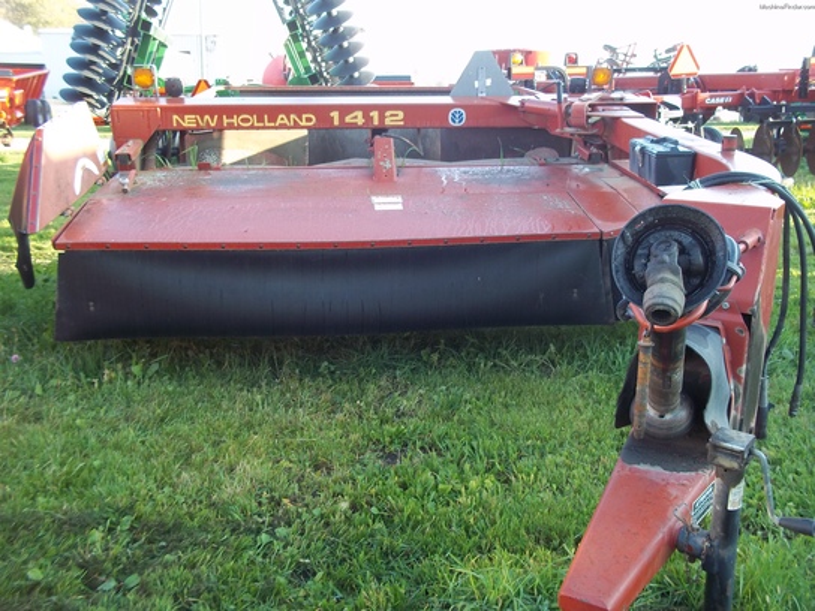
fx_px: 848
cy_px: 306
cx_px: 408
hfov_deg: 51.4
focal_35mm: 36
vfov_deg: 39.7
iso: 80
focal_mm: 6.5
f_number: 3.1
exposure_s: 1/50
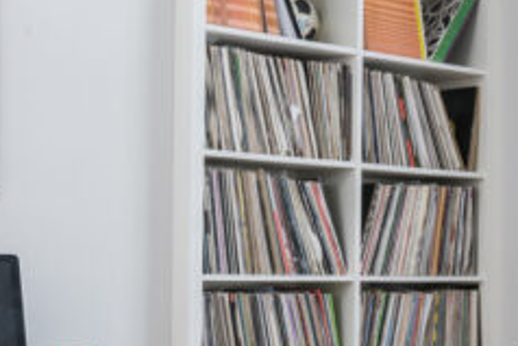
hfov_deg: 20.1
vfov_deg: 16.4
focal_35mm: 83
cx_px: 838
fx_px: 1195
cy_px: 274
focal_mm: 19
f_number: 9
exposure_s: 1/3
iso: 100
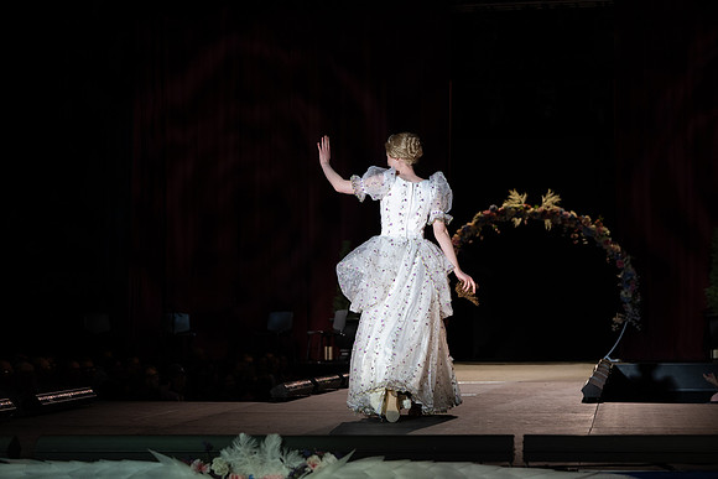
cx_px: 359
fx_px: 1536
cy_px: 240
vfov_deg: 17.7
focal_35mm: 77
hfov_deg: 26.3
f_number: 3.5
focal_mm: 77
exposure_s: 1/640
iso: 800
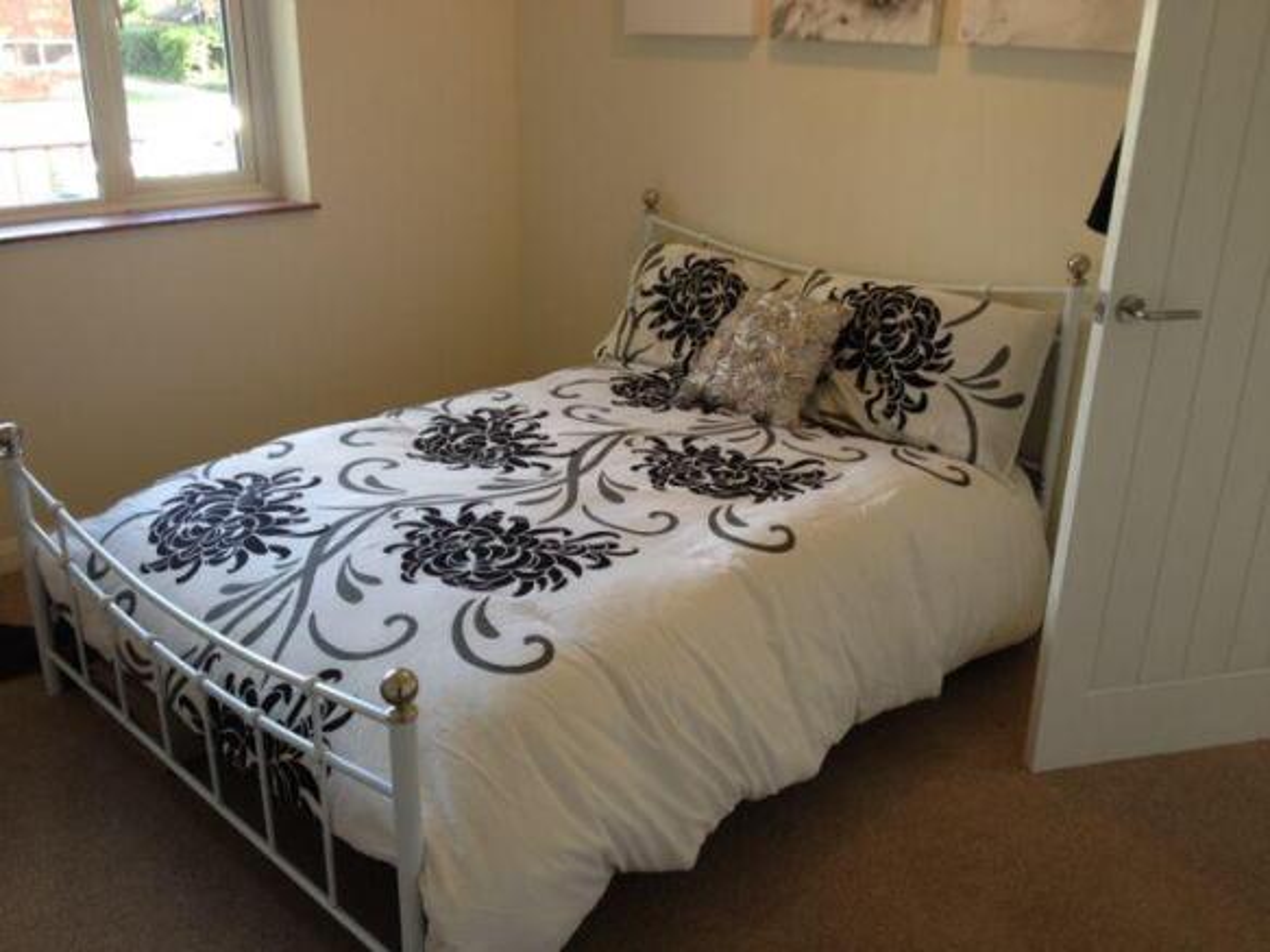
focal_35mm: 35
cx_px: 635
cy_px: 476
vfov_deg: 40.7
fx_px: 1284
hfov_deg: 52.6
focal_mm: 4.28
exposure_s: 1/30
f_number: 2.4
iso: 50
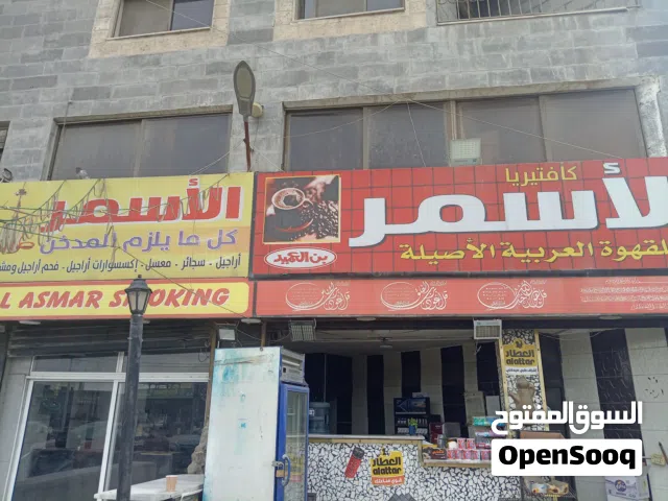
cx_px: 334
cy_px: 250
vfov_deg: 53.1
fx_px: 502
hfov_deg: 67.3
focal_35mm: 26
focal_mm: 4.25
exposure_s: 1/304
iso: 101
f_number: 1.8
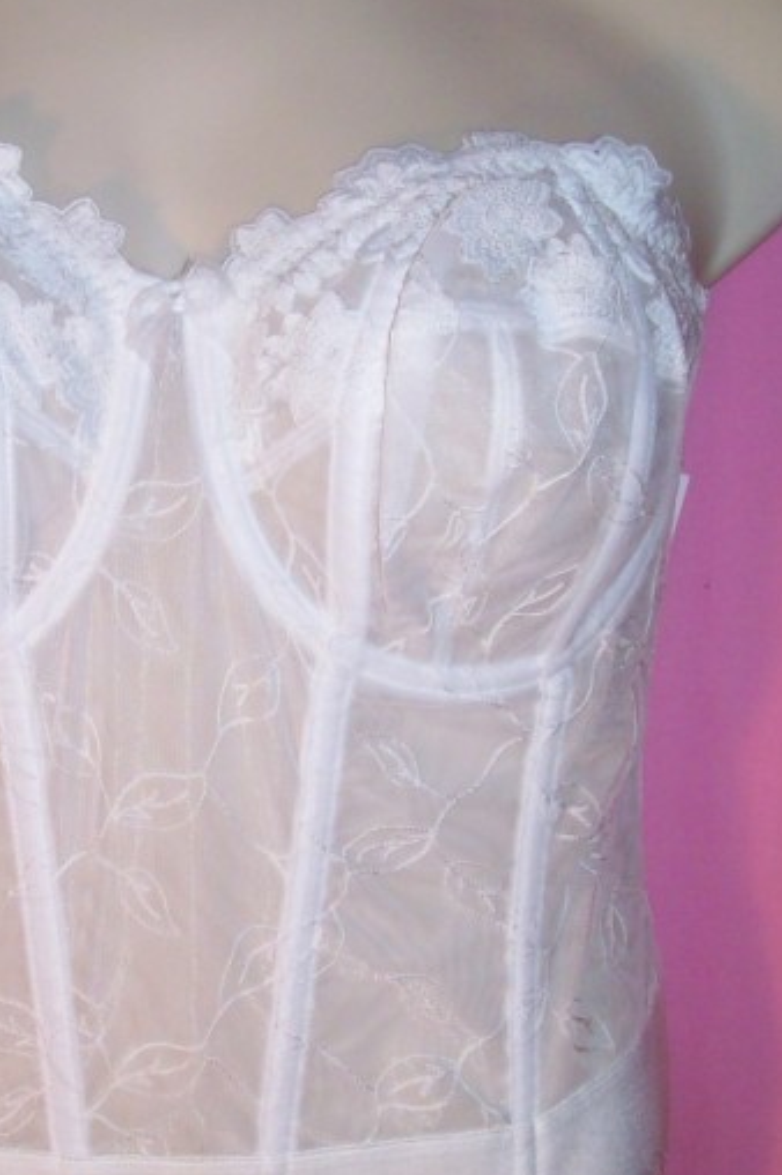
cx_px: 231
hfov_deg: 22.8
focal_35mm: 59
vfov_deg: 33.9
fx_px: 1925
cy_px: 687
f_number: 2.7
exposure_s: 1/64
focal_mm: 6
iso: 80
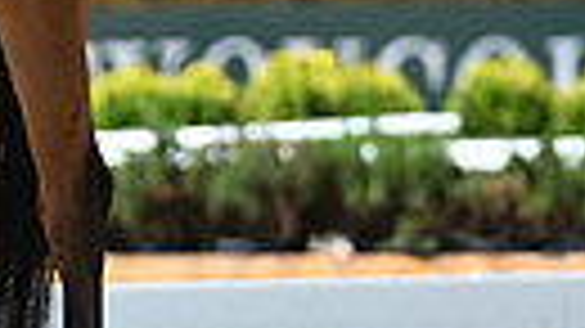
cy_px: -240
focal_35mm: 1873
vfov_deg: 0.6
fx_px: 29042
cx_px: -369
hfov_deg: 1.2
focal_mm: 400
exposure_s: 1/1600
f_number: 5
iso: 500
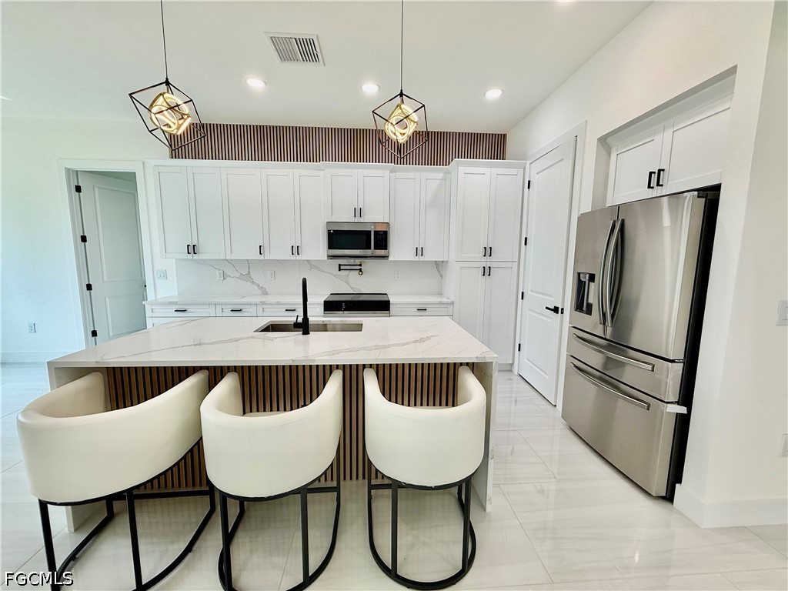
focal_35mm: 14
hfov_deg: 102.1
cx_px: 394
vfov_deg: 85.7
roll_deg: -0.9
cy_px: 296
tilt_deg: -7.4
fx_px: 319
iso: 50
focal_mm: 2.22
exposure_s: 1/120
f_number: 2.2
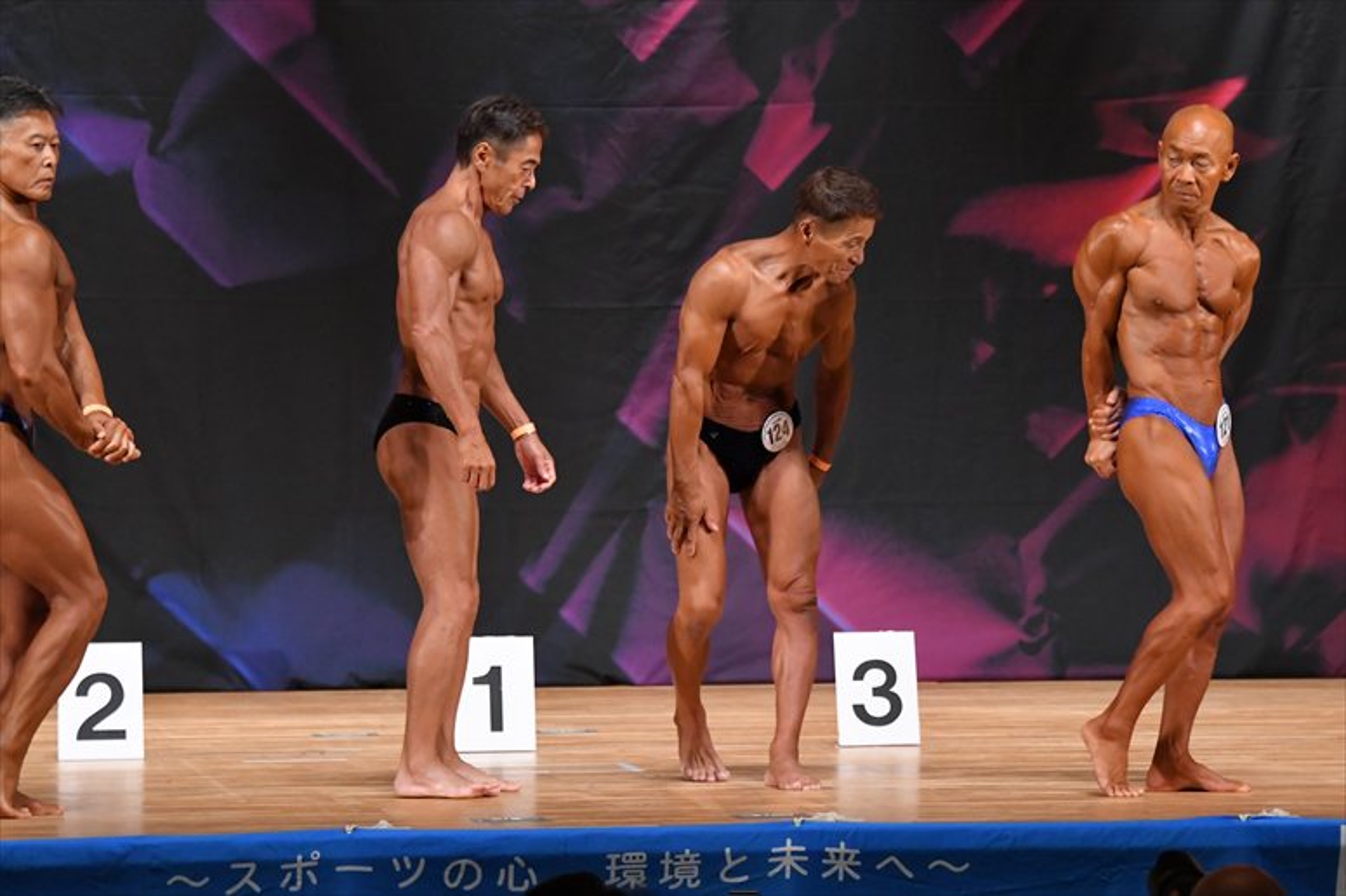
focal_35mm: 240
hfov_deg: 8.6
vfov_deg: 5.7
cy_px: 448
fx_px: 8969
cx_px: 673
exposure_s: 1/400
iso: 5000
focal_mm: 160
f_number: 5.6
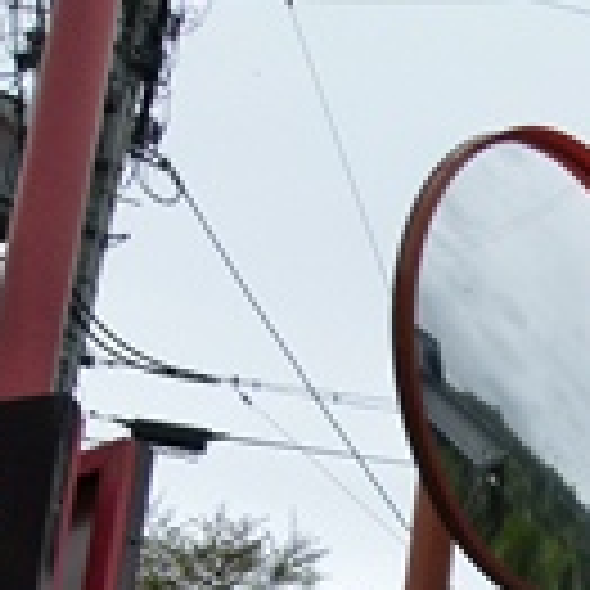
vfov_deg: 19.6
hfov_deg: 18.9
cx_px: 874
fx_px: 1562
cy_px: 775
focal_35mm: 81
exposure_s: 1/640
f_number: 4
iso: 160
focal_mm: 4.5
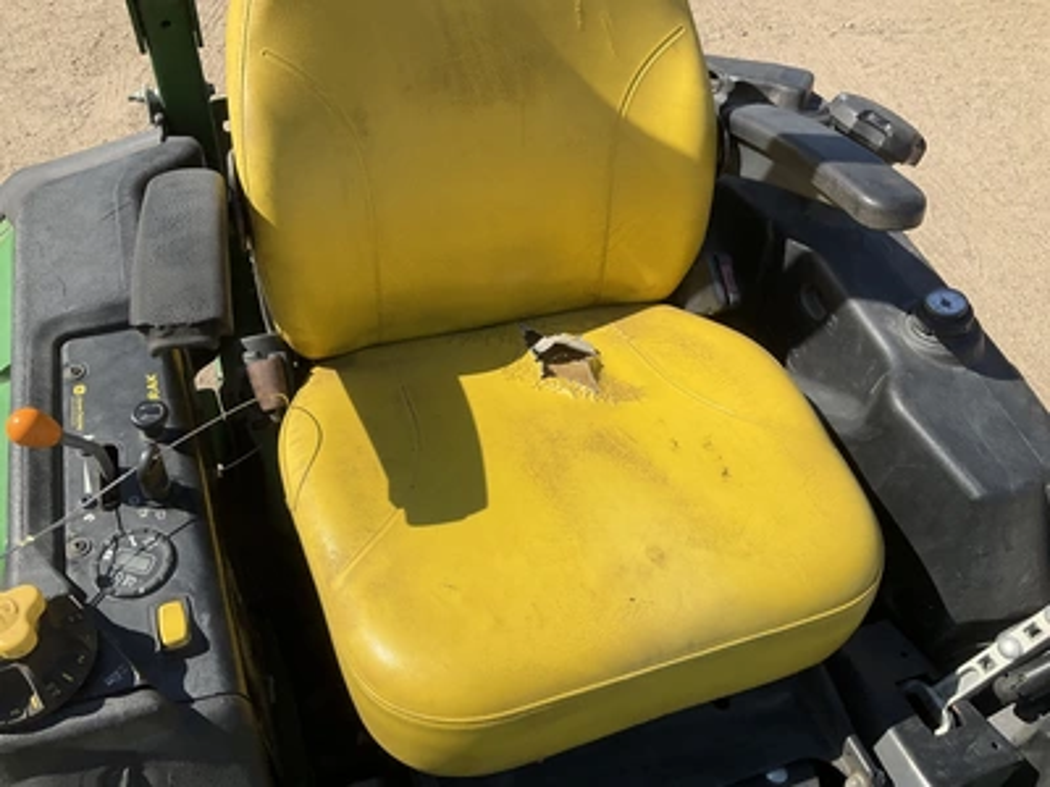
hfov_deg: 61.7
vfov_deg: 48.2
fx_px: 880
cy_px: 394
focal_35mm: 29
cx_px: 525
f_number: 1.8
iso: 25
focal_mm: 3
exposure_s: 1/2058
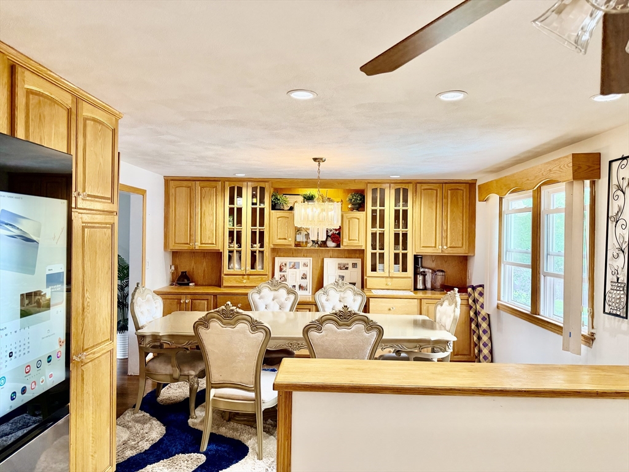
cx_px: 314
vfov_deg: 56.8
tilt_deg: -1.3
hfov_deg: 71.6
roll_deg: -1.3
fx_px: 436
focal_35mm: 24
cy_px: 236
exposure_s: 1/120
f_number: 1.78
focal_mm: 6.76
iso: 250
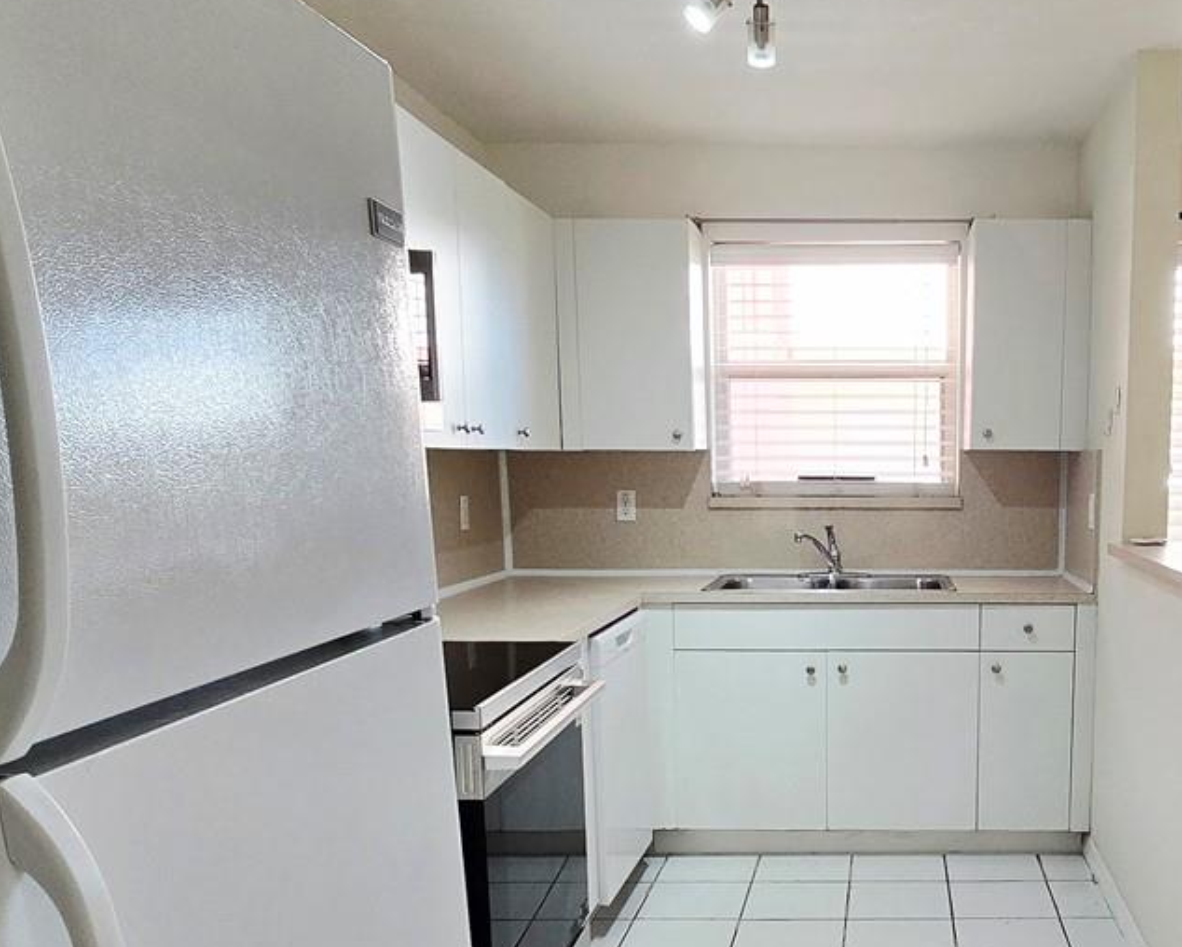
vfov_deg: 45.0
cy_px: 643
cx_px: 889
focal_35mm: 32
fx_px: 1120
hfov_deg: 53.1
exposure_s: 1/120
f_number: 2.2
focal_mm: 2.2
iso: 100
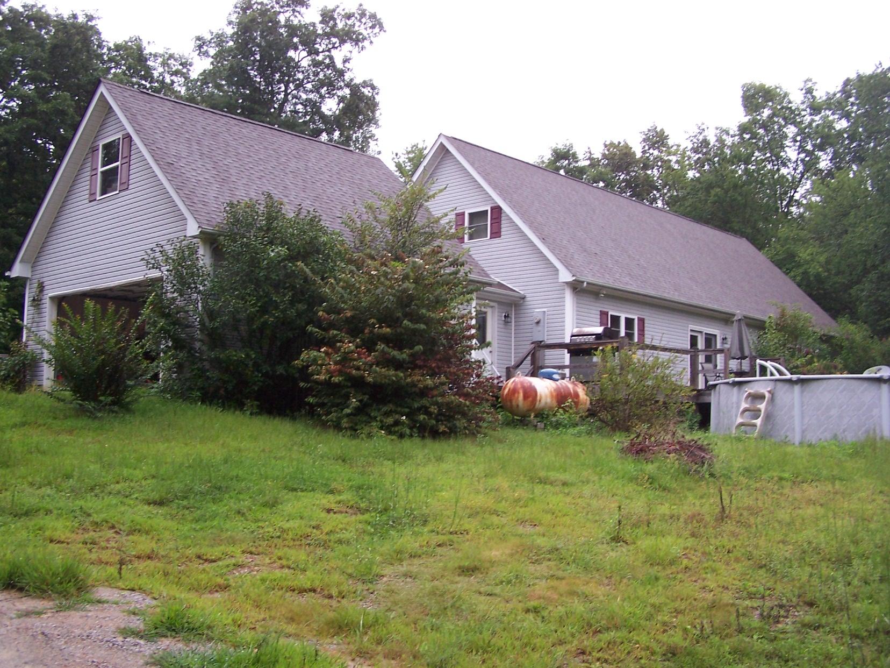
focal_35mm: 38
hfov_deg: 49.0
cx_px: 445
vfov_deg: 37.7
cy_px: 334
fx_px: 977
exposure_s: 1/30
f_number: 2.8
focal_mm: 6.3
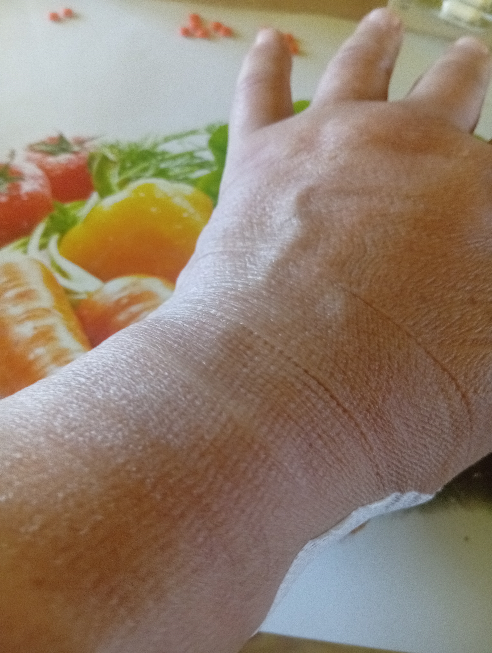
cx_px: 246
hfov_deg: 51.5
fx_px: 510
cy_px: 326
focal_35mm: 27
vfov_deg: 65.2
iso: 401
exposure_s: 1/33.3
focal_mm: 3.84
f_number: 1.8
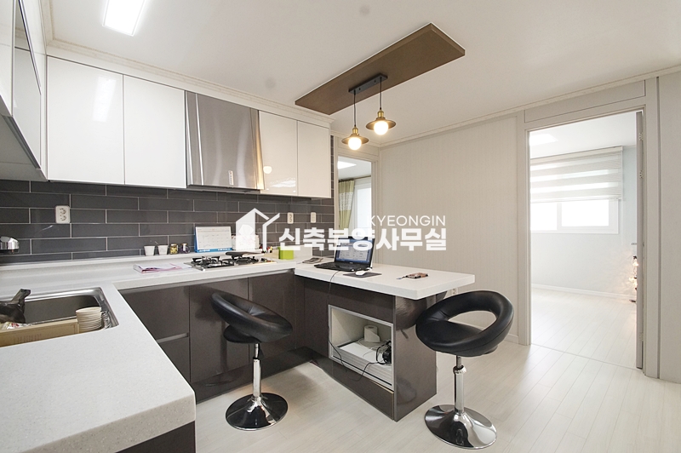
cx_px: 340
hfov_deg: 100.4
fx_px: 284
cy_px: 226
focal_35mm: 15
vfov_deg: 77.2
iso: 800
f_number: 9
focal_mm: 10
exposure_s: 1/25
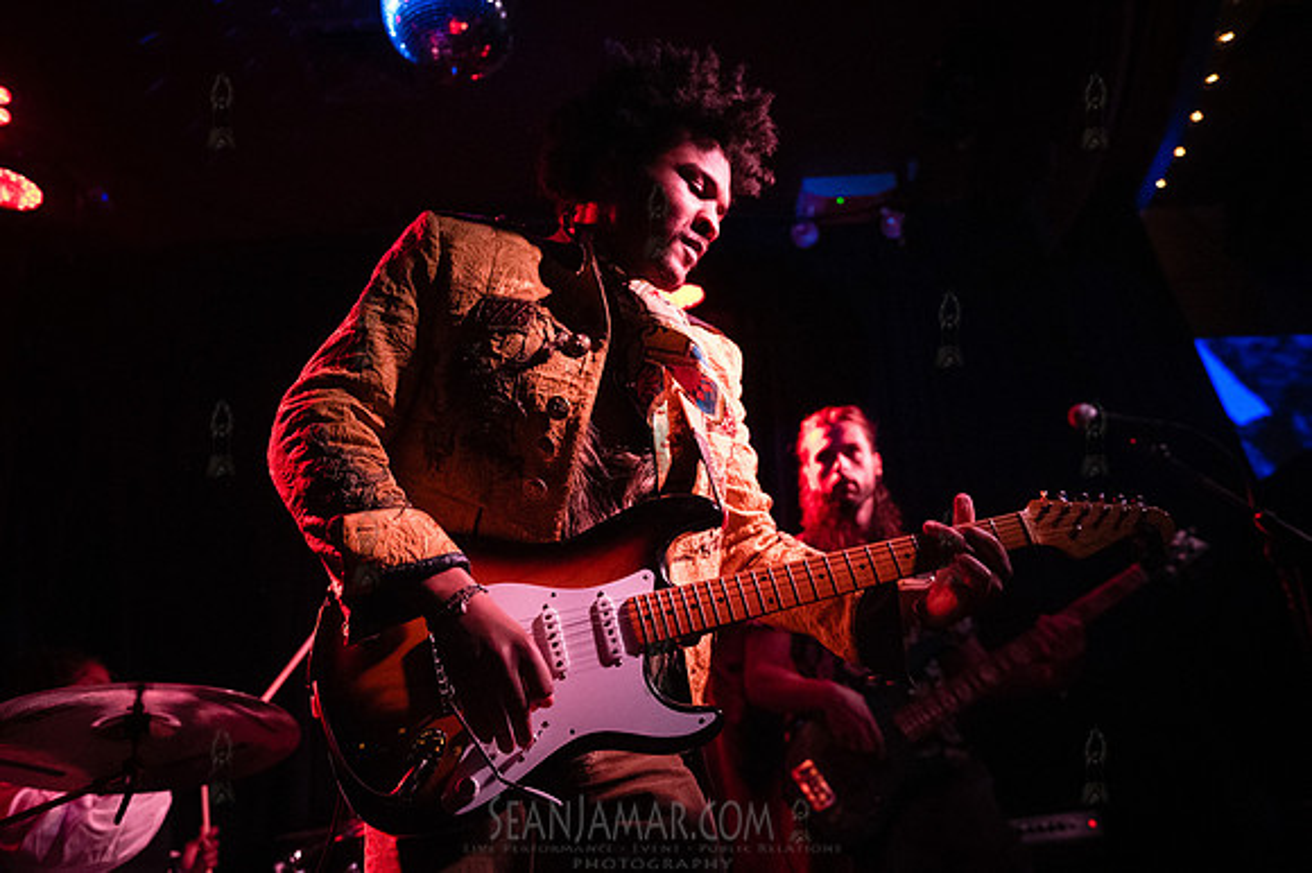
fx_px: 1129
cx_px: 656
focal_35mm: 31
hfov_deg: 60.3
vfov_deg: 42.3
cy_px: 436
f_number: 3.5
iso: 12800
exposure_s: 1/320
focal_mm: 31
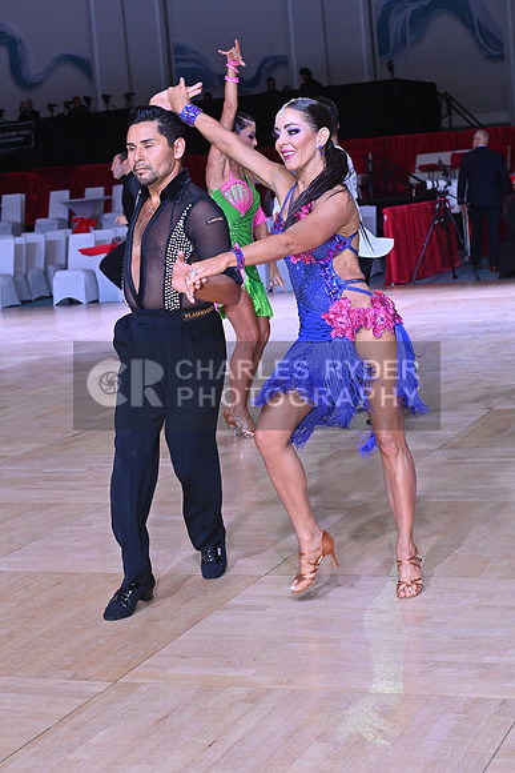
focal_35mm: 70
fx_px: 1501
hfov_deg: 19.5
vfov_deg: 28.8
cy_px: 386
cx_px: 258
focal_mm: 70
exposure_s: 1/200
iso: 1600
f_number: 8
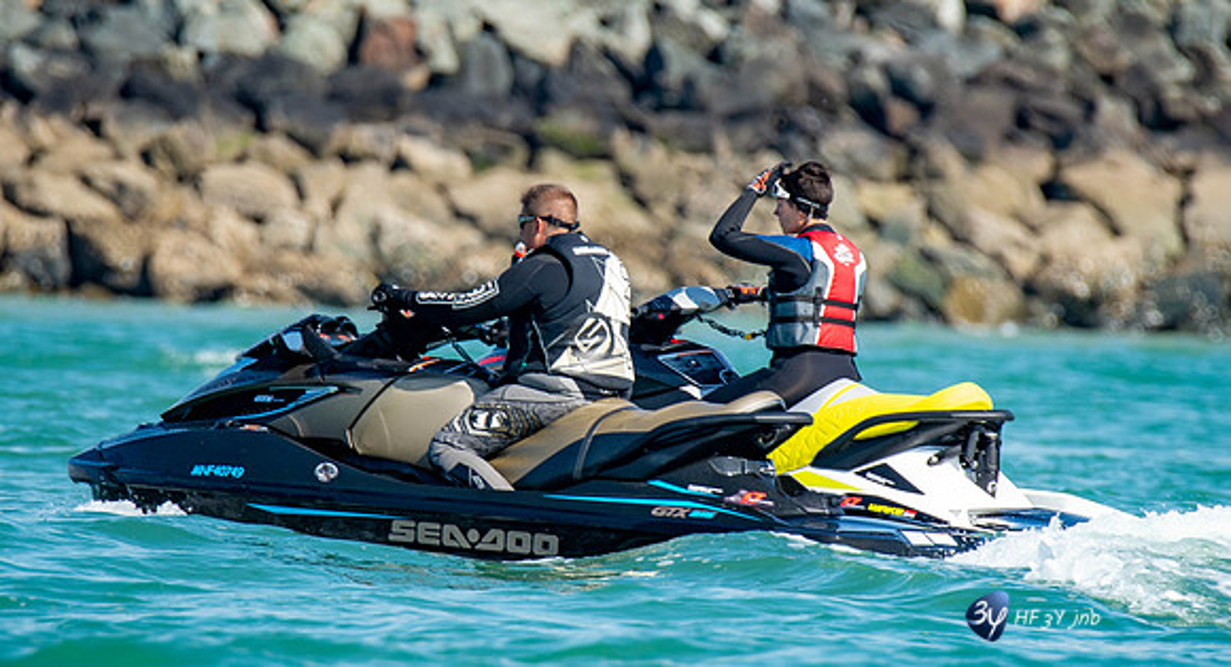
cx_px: 599
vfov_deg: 1.1
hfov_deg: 2.1
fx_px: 33587
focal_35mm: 1038
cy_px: 375
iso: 400
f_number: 9
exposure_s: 1/640
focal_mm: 600
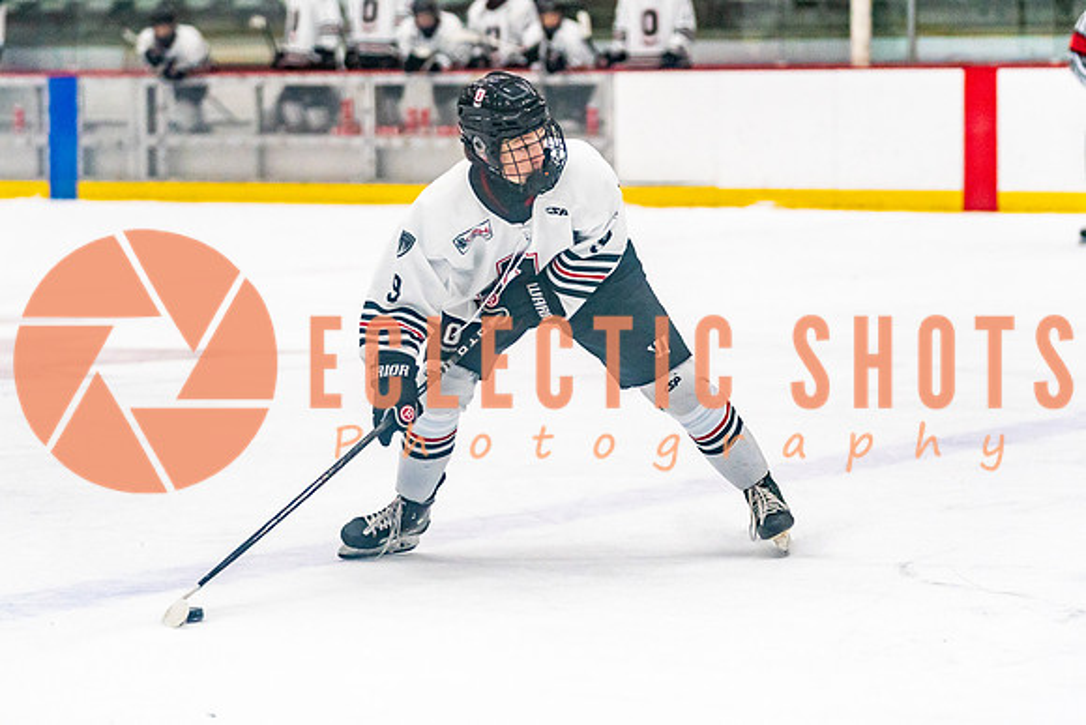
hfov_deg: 13.9
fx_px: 4468
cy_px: 350
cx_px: 511
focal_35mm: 148
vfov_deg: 9.3
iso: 3200
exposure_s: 1/1250
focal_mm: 103
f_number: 2.8
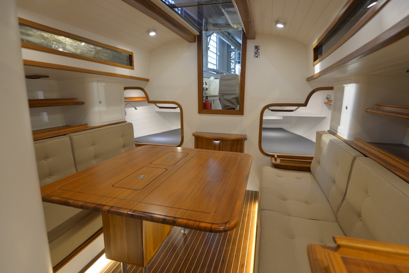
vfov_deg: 62.0
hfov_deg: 83.9
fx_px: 227
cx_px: 204
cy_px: 136
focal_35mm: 20
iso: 800
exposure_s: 1/50
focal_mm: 20
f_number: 4
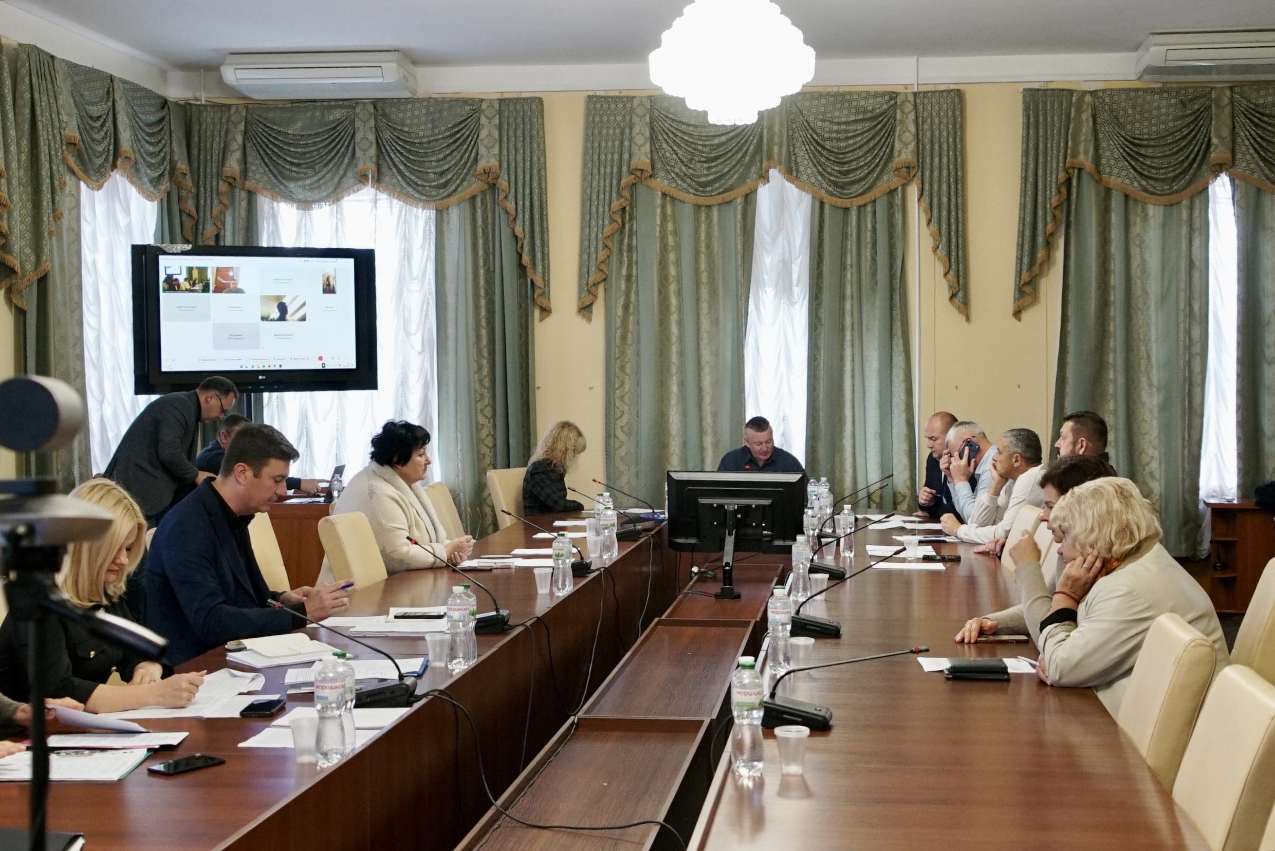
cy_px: 426
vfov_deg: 29.3
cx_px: 638
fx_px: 1630
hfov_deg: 42.7
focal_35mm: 46
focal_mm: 31
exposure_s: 1/125
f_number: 4.5
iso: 2500
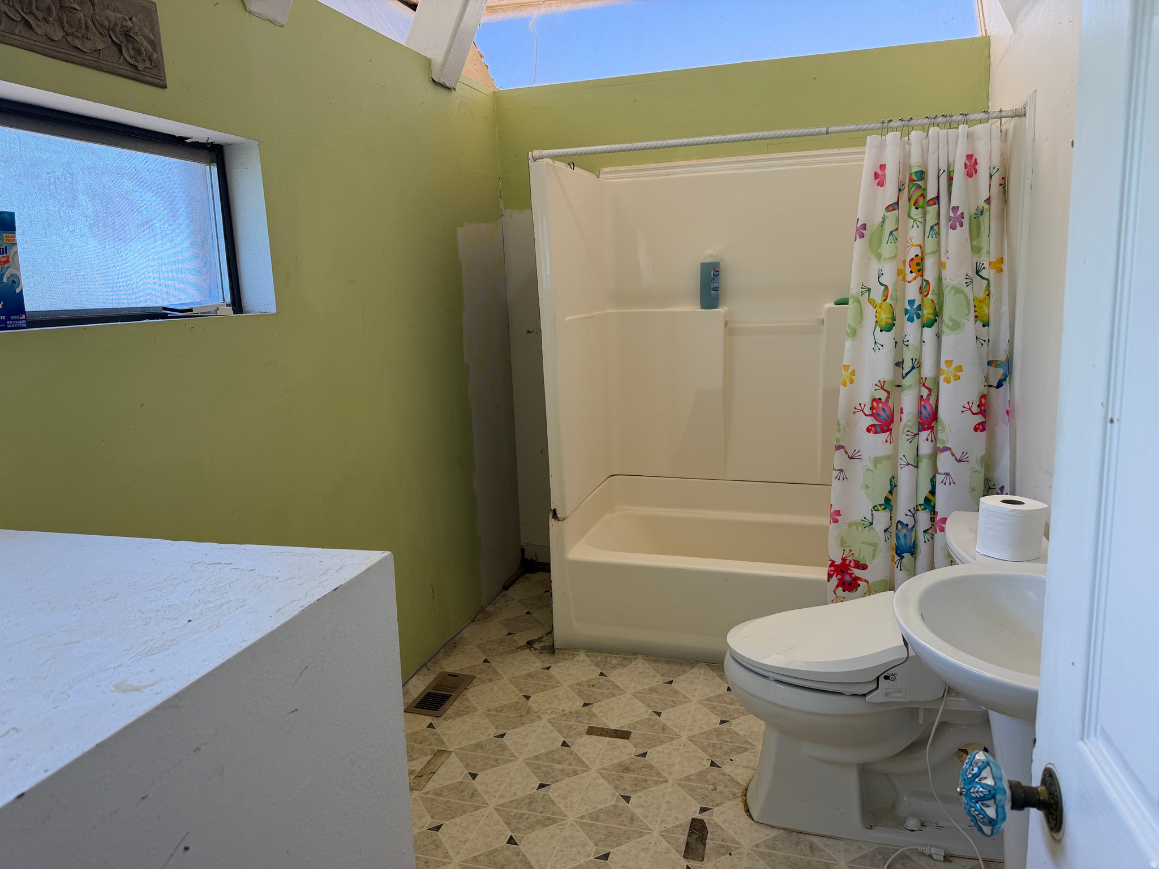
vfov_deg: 56.8
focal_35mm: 24
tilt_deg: -11.4
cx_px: 580
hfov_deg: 71.6
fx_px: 804
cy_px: 434
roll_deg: +2.4
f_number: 1.78
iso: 80
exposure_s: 1/181
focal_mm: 6.76
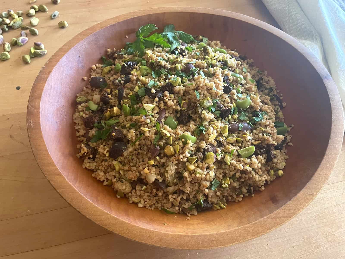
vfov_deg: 53.1
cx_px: 172
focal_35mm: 26
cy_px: 130
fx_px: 259
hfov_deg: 67.3
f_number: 1.6
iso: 500
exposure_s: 1/56
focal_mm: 4.2
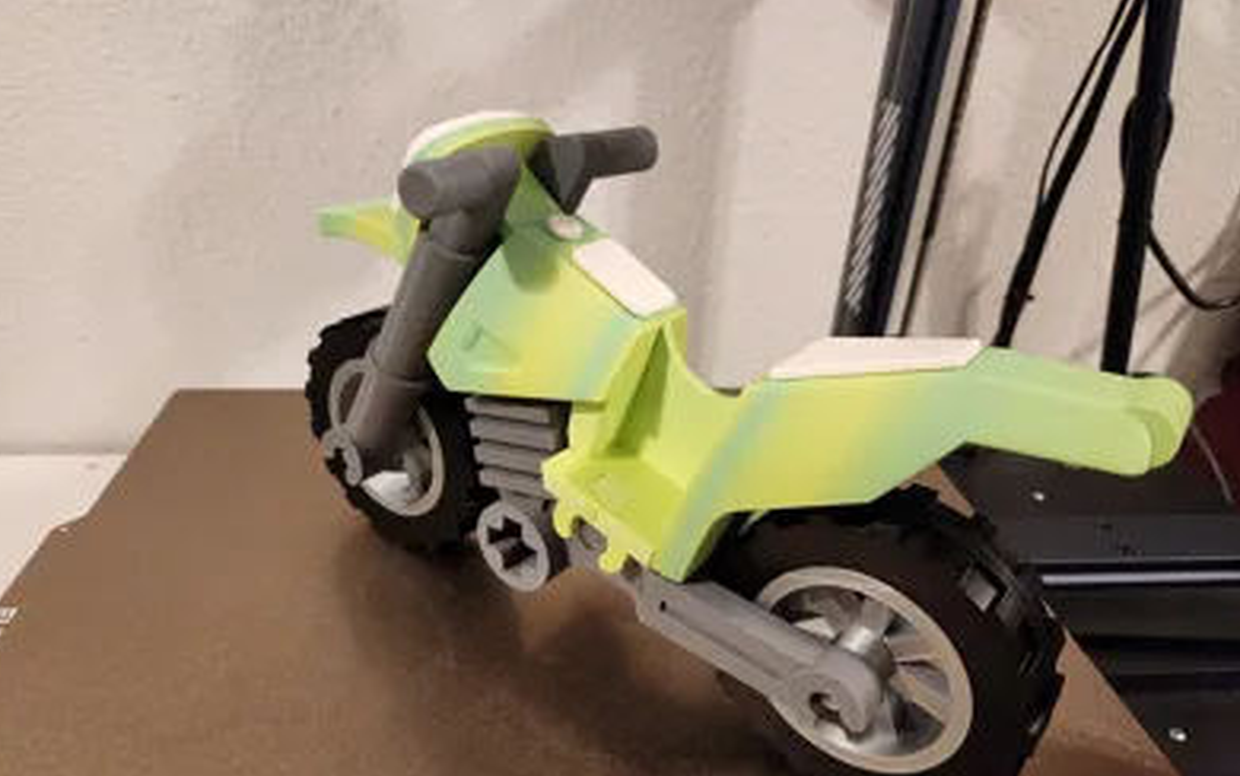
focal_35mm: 25
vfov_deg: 49.0
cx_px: 610
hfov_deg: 72.5
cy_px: 468
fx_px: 845
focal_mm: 5.4
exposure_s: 1/120
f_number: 1.8
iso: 1000
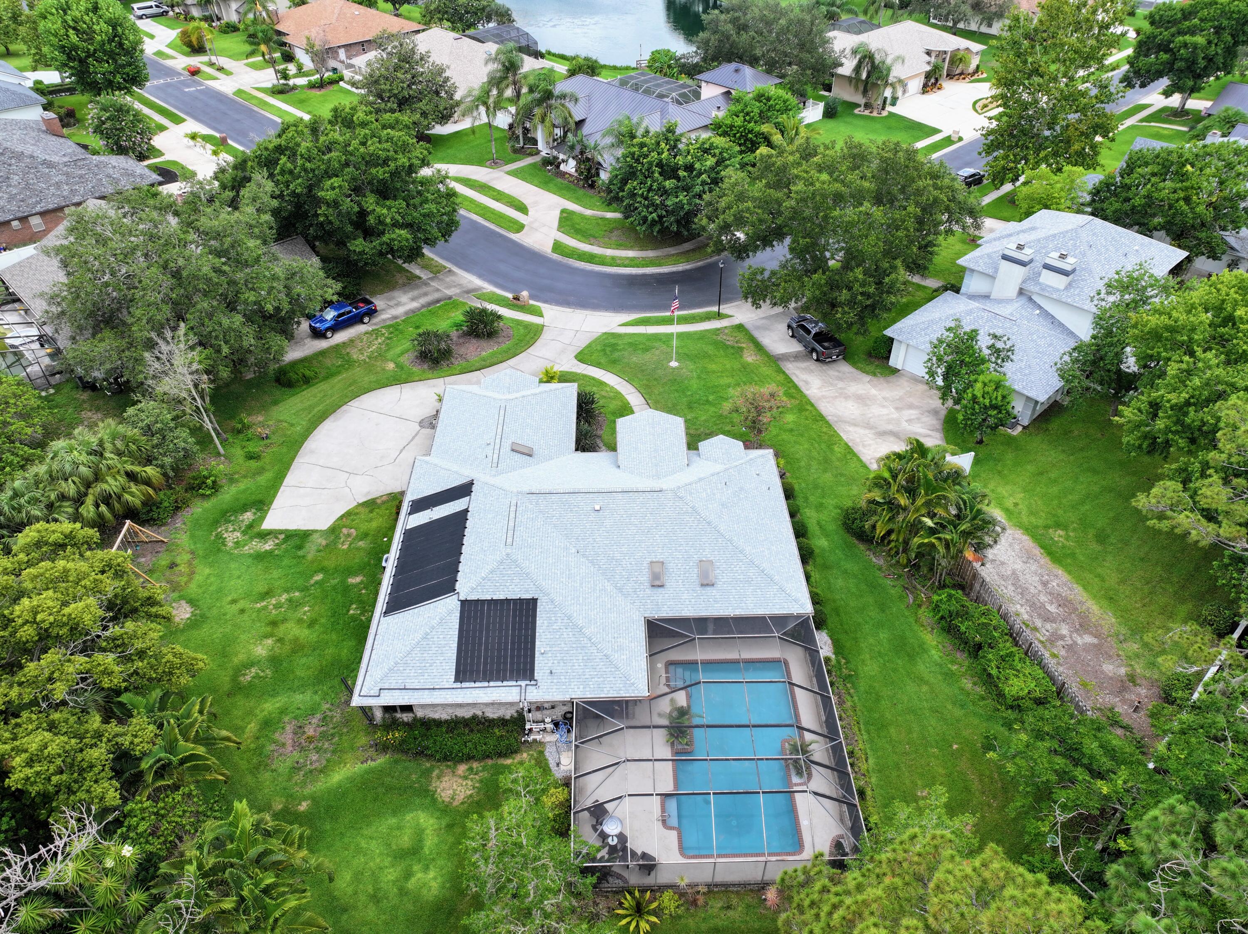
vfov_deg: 56.8
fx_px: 865
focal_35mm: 24
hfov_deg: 71.6
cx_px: 624
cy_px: 467
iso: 110
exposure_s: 1/800
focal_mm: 12.29
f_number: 2.8
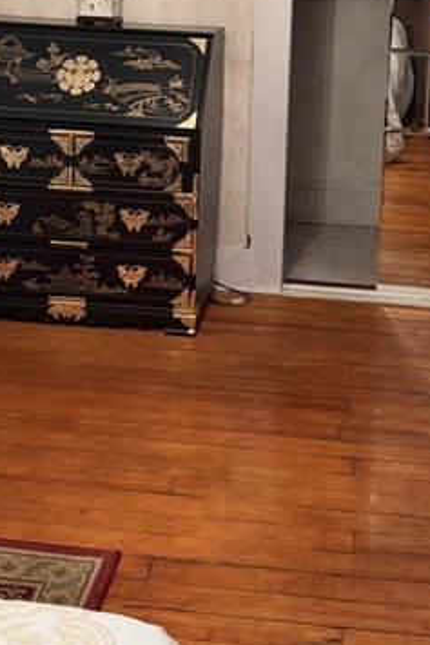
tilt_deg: -8.3
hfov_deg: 25.0
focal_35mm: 54
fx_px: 966
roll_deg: -1.9
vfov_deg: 35.1
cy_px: 89
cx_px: 254
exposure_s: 1/60
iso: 640
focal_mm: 6.76
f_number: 1.78
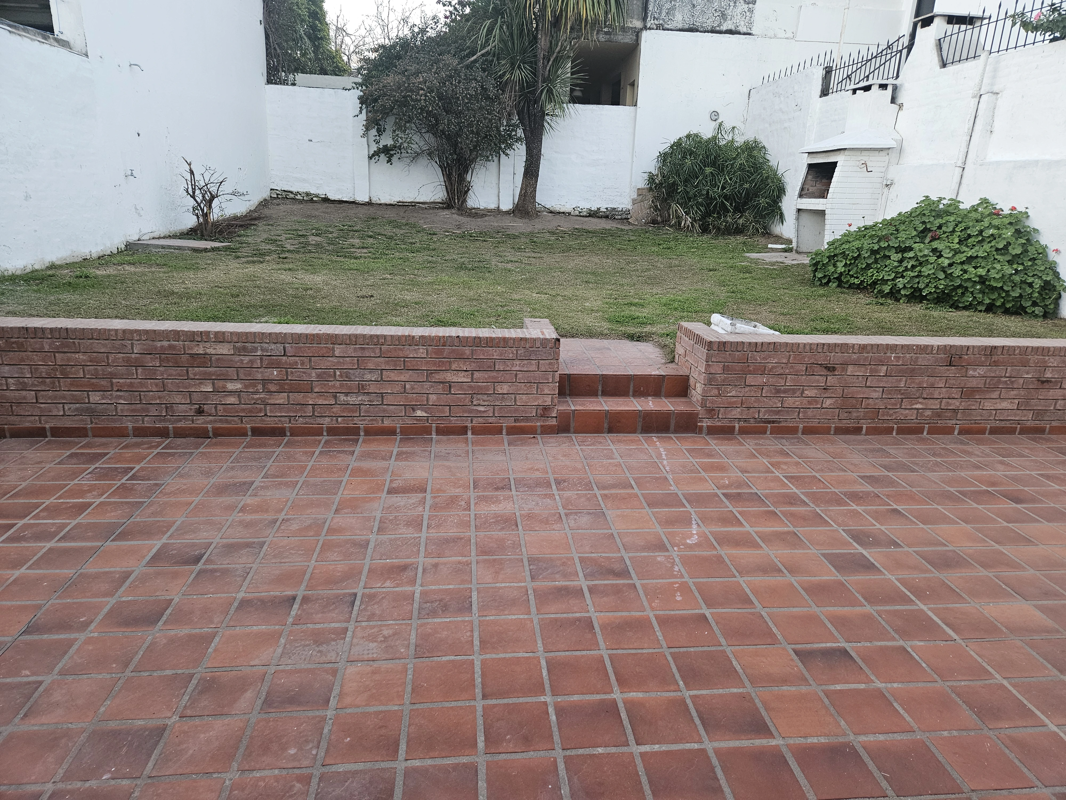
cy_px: 400
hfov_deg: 73.9
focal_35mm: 23
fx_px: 708
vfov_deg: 58.9
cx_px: 533
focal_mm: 5.4
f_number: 1.8
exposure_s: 1/180
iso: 160
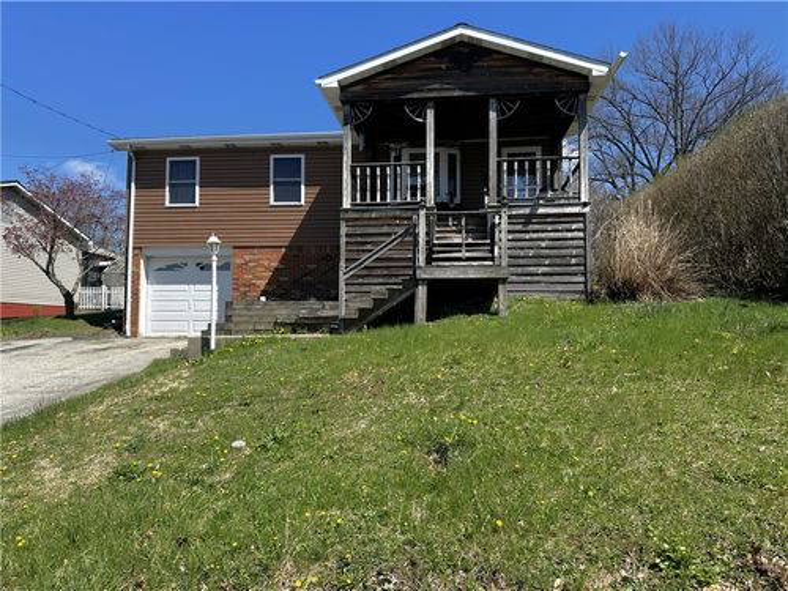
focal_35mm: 24
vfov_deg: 56.8
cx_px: 394
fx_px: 546
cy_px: 296
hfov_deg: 71.6
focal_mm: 6.86
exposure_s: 1/3155
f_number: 1.78
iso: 80
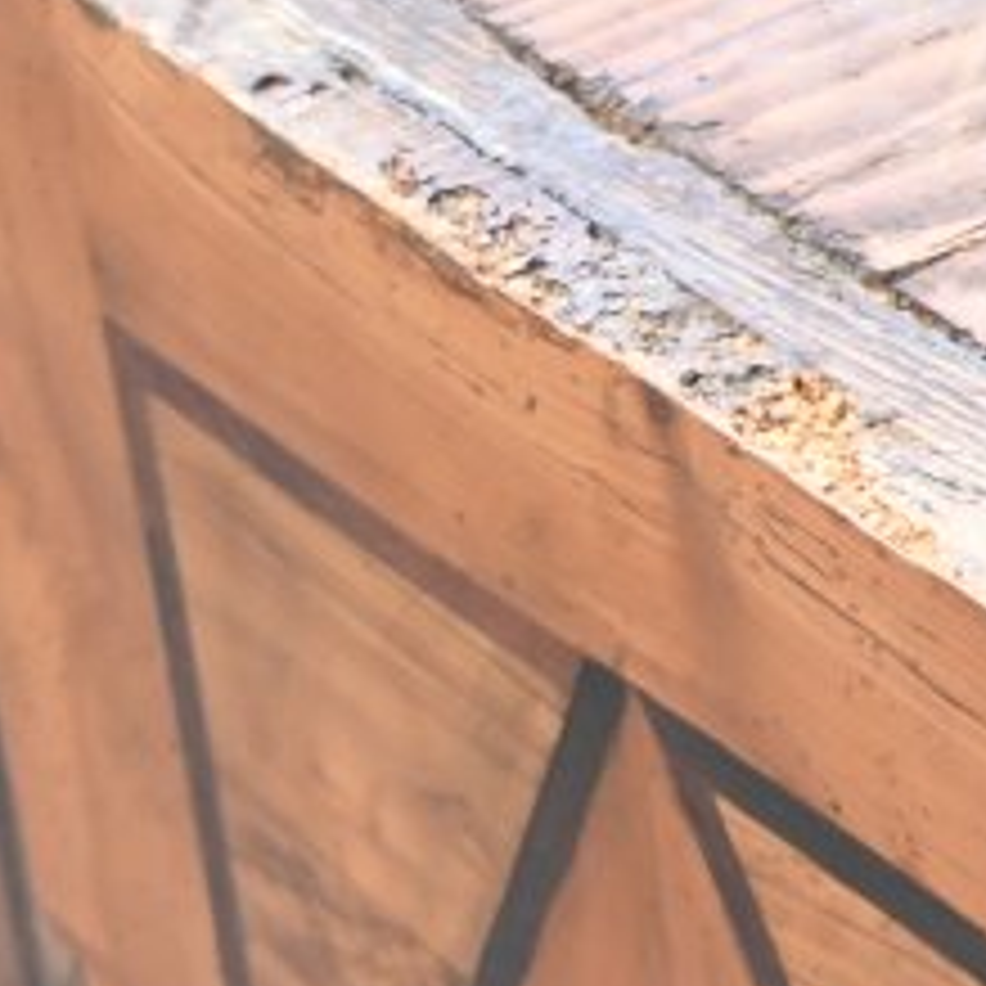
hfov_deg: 8.7
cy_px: 1202
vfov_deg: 9.3
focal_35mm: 186
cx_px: 2193
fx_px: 5978
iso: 640
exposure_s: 1/125
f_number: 3.8
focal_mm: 26.5
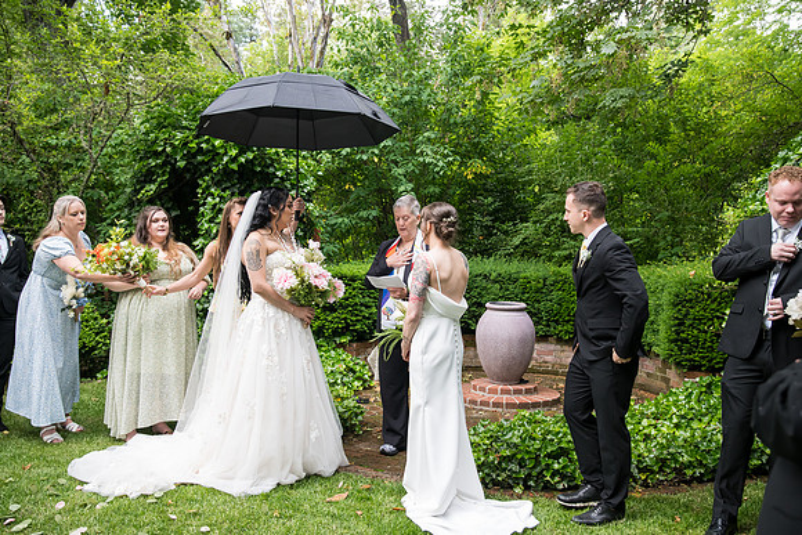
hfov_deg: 60.3
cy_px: 268
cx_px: 401
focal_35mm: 31
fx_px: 691
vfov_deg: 42.3
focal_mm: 31
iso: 1000
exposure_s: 1/400
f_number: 4
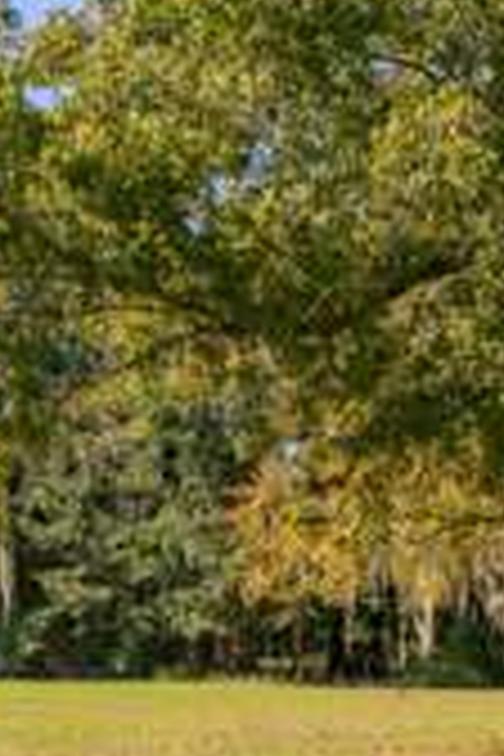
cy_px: 652
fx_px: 1680
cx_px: 153
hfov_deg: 17.0
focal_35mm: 80
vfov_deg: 24.8
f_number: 13
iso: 400
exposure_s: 1/160
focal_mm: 28
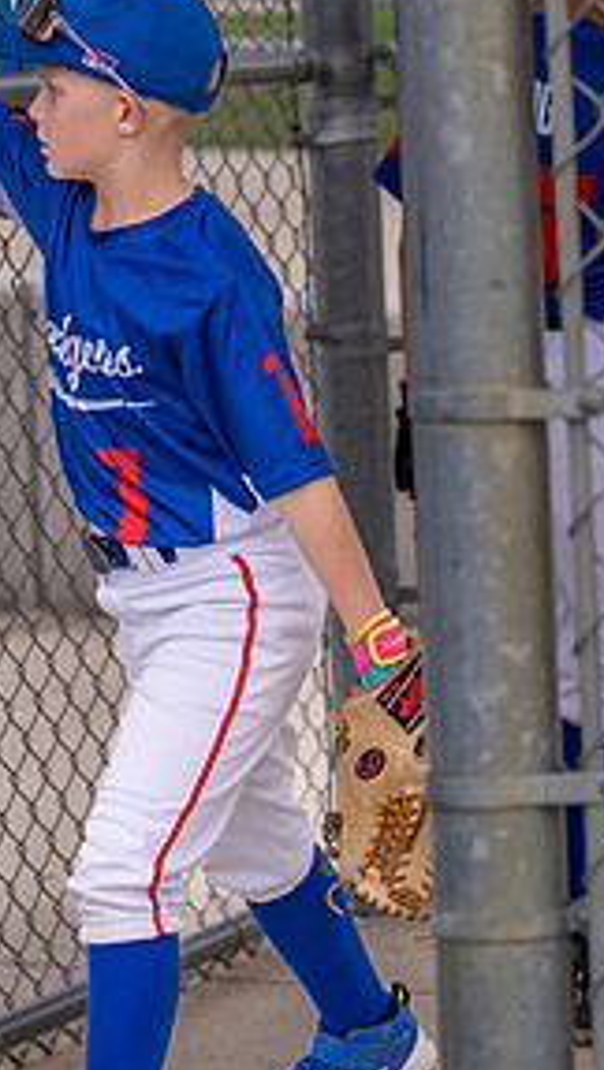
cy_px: 365
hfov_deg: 7.5
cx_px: 97
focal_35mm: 161
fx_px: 4572
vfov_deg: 13.3
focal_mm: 70
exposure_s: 1/800
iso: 100
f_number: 2.8
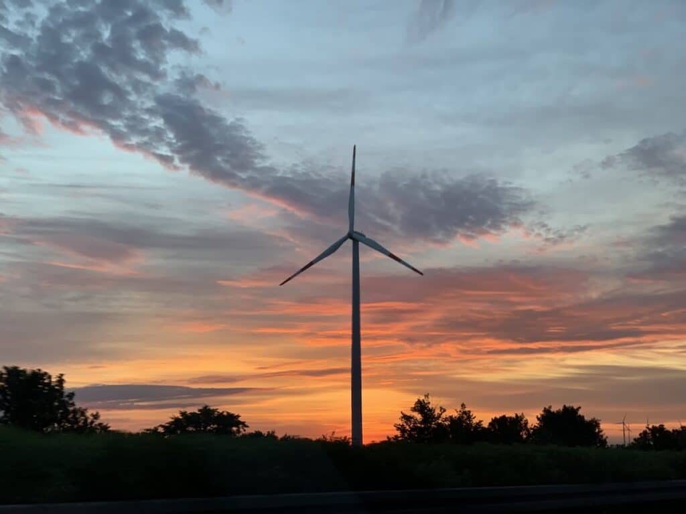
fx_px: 1031
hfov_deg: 36.8
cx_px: 343
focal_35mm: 52
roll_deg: -0.4
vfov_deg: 28.0
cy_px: 257
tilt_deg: +5.4
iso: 64
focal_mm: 6
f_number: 2.4
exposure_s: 1/122
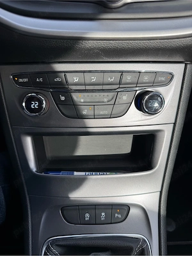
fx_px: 177
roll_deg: +3.1
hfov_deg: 56.8
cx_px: 96
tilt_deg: -43.6
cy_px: 128
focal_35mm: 24
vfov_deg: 71.6
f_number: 1.78
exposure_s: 1/454
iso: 80
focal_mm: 6.76
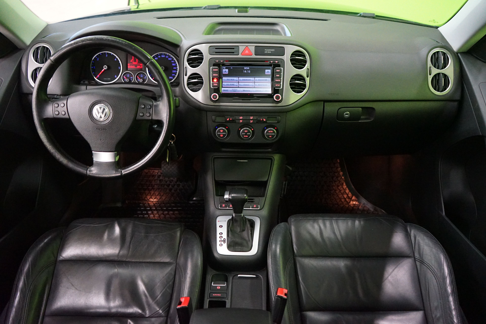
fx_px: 378
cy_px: 162
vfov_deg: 46.4
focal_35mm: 28
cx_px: 243
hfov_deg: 65.5
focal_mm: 28
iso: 6400
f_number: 3.5
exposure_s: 1/30
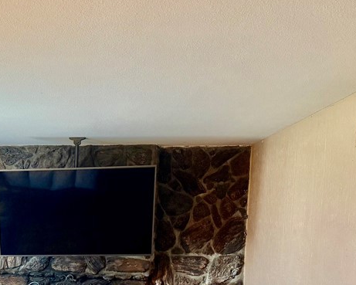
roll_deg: -1.0
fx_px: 548
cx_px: 19
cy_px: 265
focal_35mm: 52
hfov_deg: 33.6
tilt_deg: -4.8
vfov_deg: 27.9
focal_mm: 6.76
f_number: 1.78
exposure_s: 1/60
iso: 250
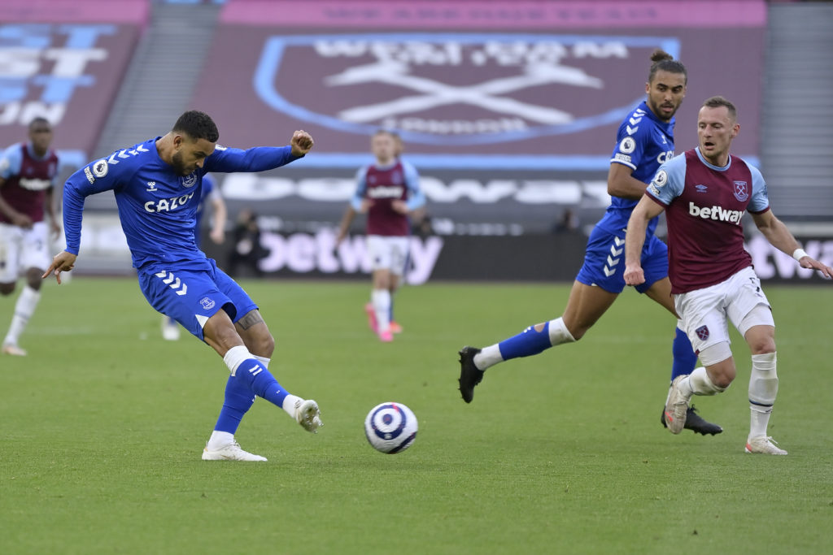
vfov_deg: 6.9
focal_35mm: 200
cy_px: 278
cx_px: 416
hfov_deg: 10.3
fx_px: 4628
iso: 500
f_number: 2.8
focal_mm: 200
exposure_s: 1/2000
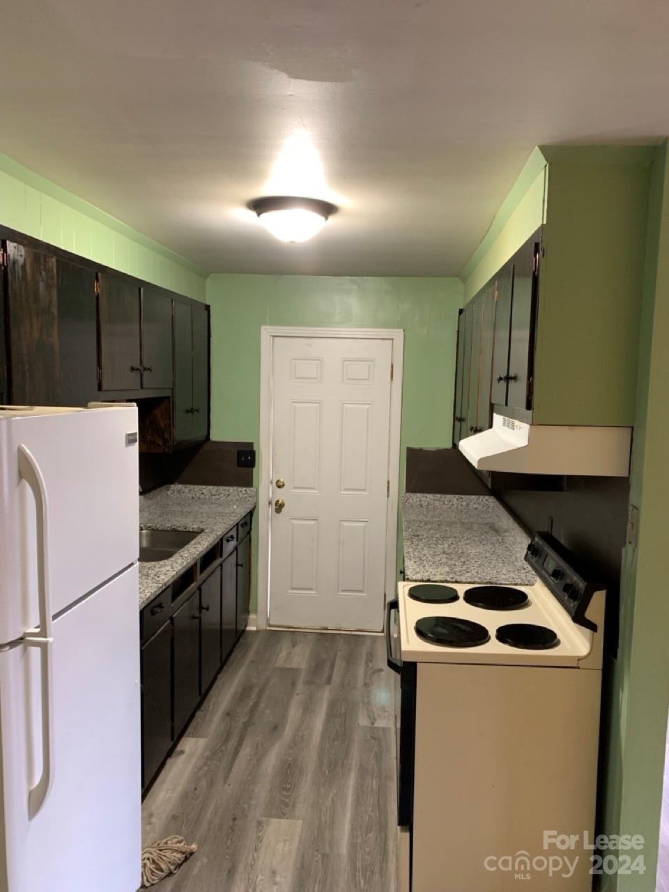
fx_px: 670
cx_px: 334
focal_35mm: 26
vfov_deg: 67.3
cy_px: 446
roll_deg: -0.7
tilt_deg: -6.7
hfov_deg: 53.1
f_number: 1.8
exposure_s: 1/60
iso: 320
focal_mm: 4.25
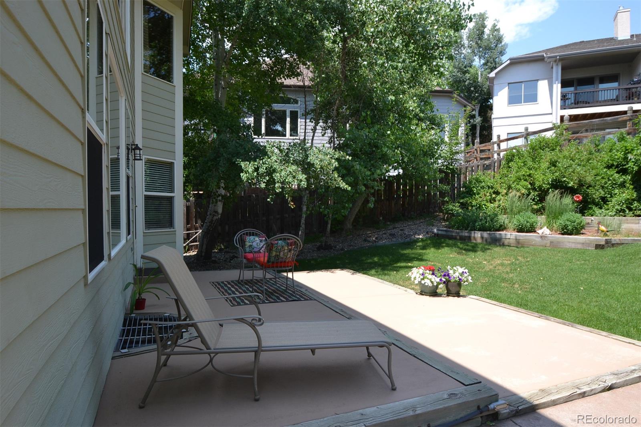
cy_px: 214
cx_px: 320
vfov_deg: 59.5
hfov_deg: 81.2
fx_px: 374
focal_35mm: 21
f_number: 9
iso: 400
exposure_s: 1/320
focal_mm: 14
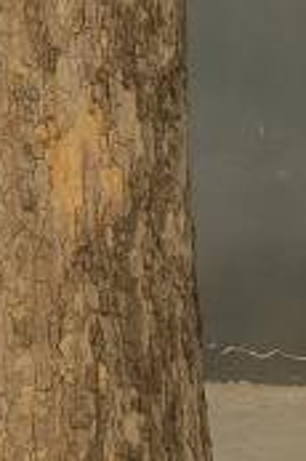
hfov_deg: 5.1
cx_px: -391
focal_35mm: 263
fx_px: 3360
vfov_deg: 7.7
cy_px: -256
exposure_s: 1/320
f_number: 9
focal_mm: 38
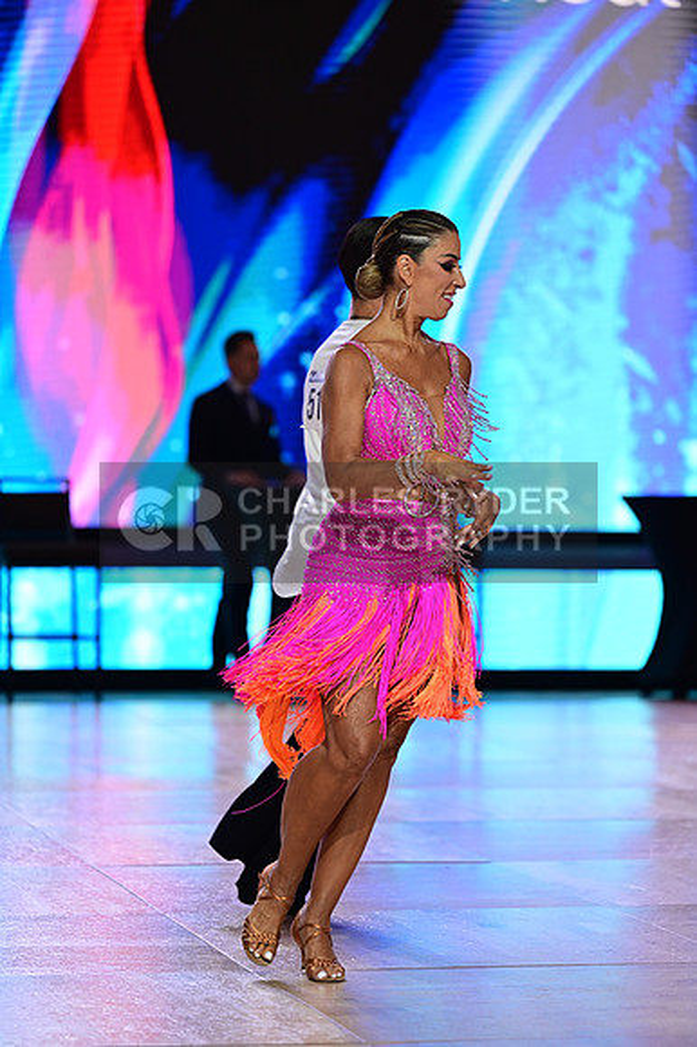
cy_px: 524
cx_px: 348
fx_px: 3925
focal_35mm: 135
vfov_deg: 15.2
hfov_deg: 10.1
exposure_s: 1/800
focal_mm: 135
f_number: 2.8
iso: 1600
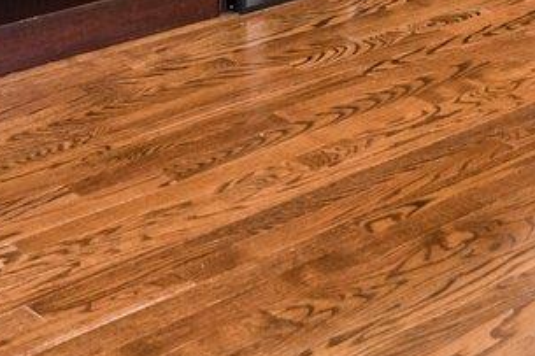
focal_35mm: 94
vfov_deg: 12.3
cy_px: -431
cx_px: 340
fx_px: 1396
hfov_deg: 21.6
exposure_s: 1/13
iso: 400
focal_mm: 14
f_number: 8
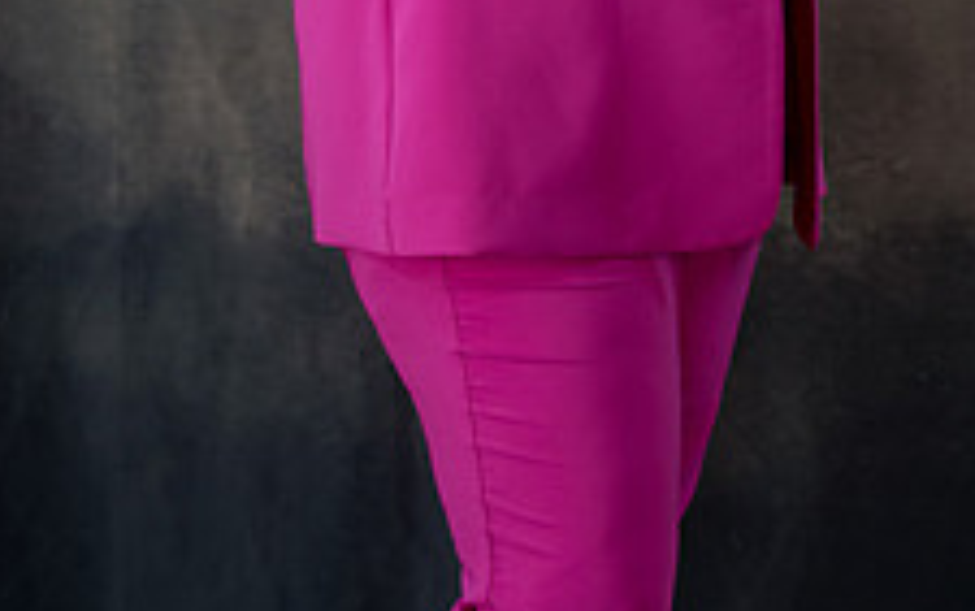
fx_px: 5637
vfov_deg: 6.1
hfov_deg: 9.9
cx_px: 381
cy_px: -264
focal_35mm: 212
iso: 400
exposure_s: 1/100
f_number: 4.5
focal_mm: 104
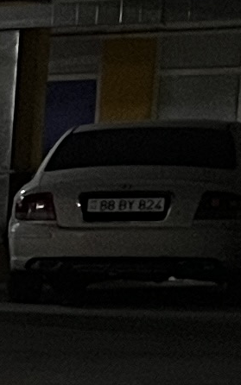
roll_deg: +0.4
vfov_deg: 8.2
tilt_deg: -9.7
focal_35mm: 249
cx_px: -1066
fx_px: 2615
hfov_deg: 4.4
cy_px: 662
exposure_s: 1/33
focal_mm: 5.1
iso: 400
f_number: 1.6
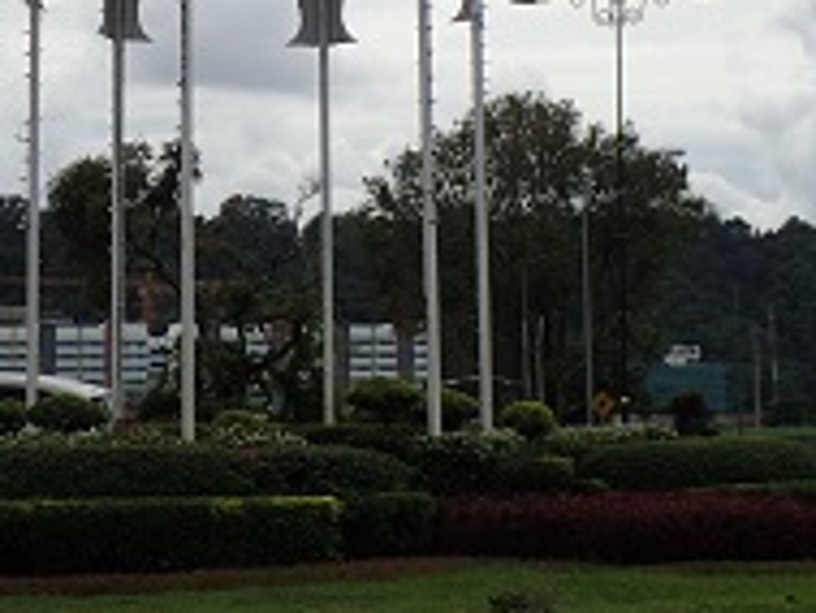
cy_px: 13
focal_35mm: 101
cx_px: 380
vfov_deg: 14.5
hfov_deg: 19.4
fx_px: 2382
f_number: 13
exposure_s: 1/160
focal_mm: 8.41
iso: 100
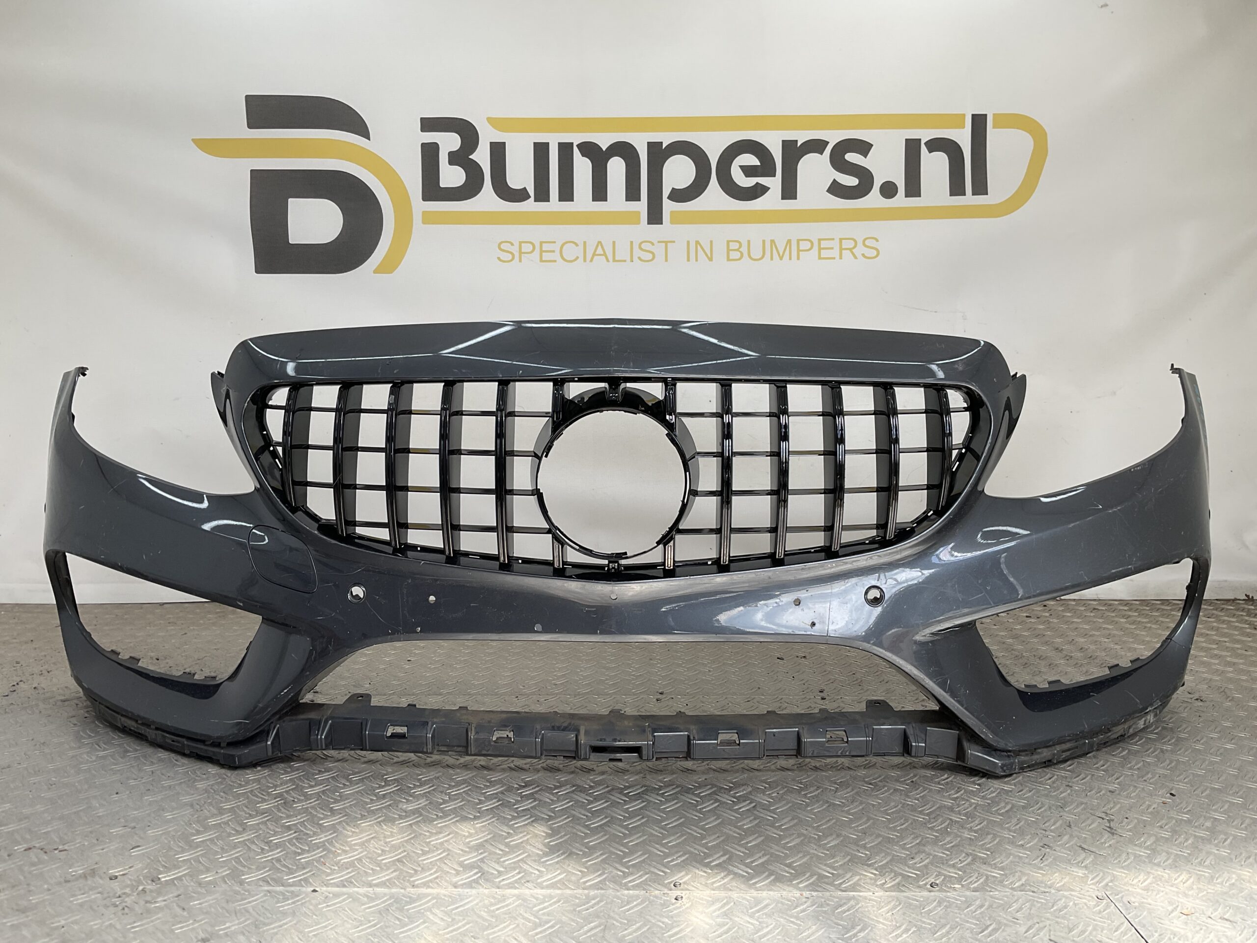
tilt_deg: -8.2
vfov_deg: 48.2
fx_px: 1053
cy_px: 472
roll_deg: -0.7
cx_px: 628
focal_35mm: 29
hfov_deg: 61.7
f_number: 1.8
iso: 16
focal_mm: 3
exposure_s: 1/295
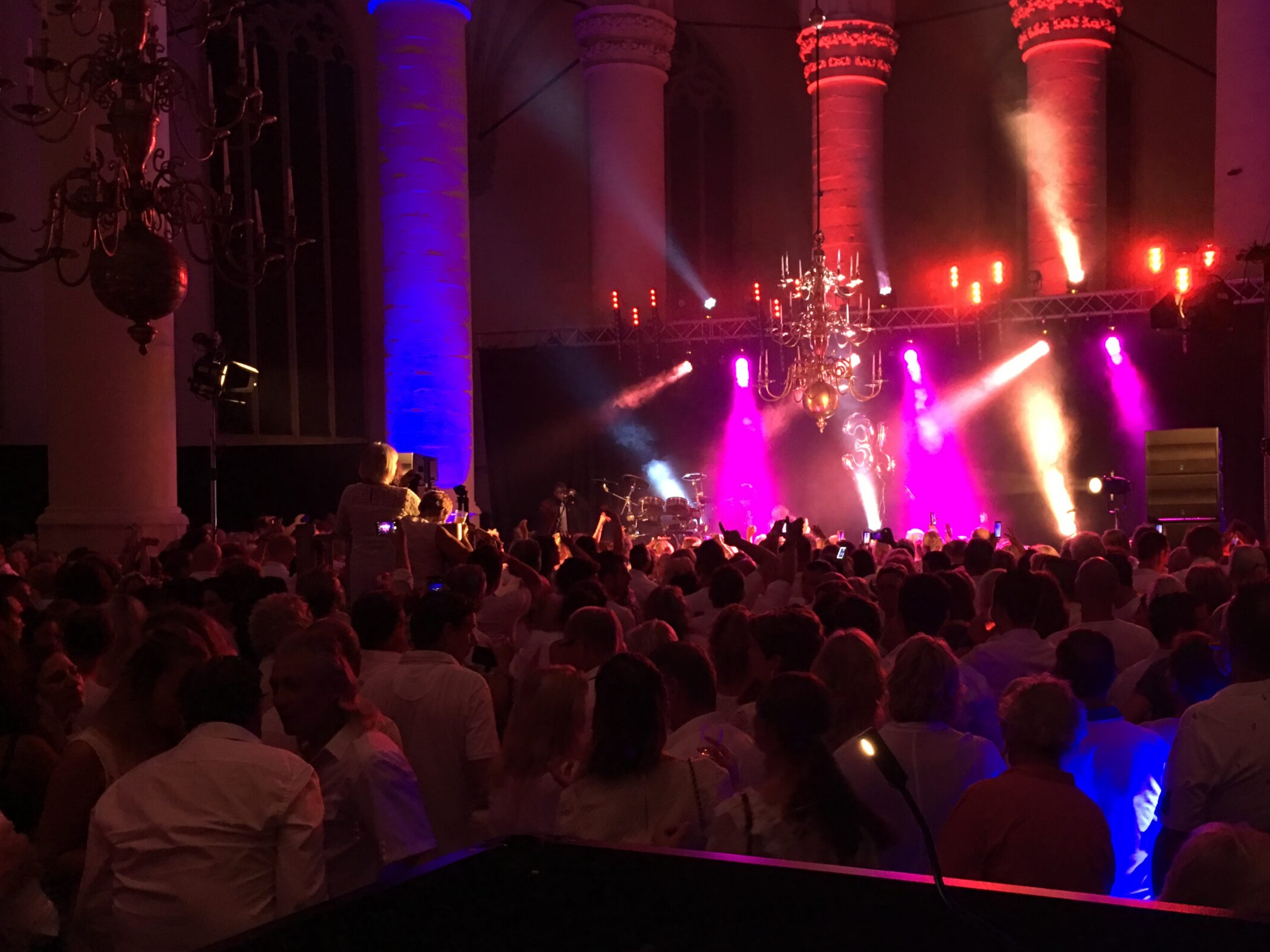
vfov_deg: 40.6
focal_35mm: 35
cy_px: 542
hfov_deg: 52.3
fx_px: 1284
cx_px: 750
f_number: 2.2
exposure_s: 1/8
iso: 100
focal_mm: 4.15
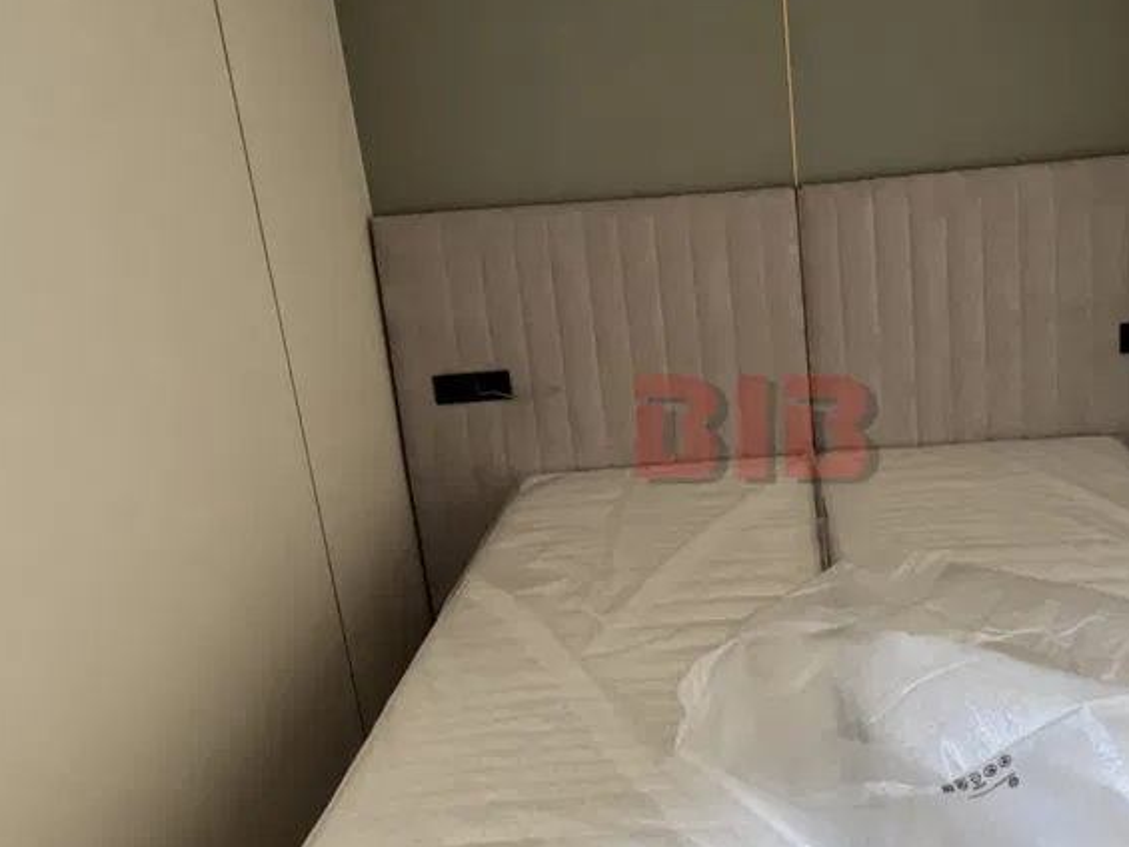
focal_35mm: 34
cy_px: 429
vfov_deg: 41.8
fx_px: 1109
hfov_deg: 52.9
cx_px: 757
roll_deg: +3.9
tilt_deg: -18.5
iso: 320
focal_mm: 6.76
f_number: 1.78
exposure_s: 1/60
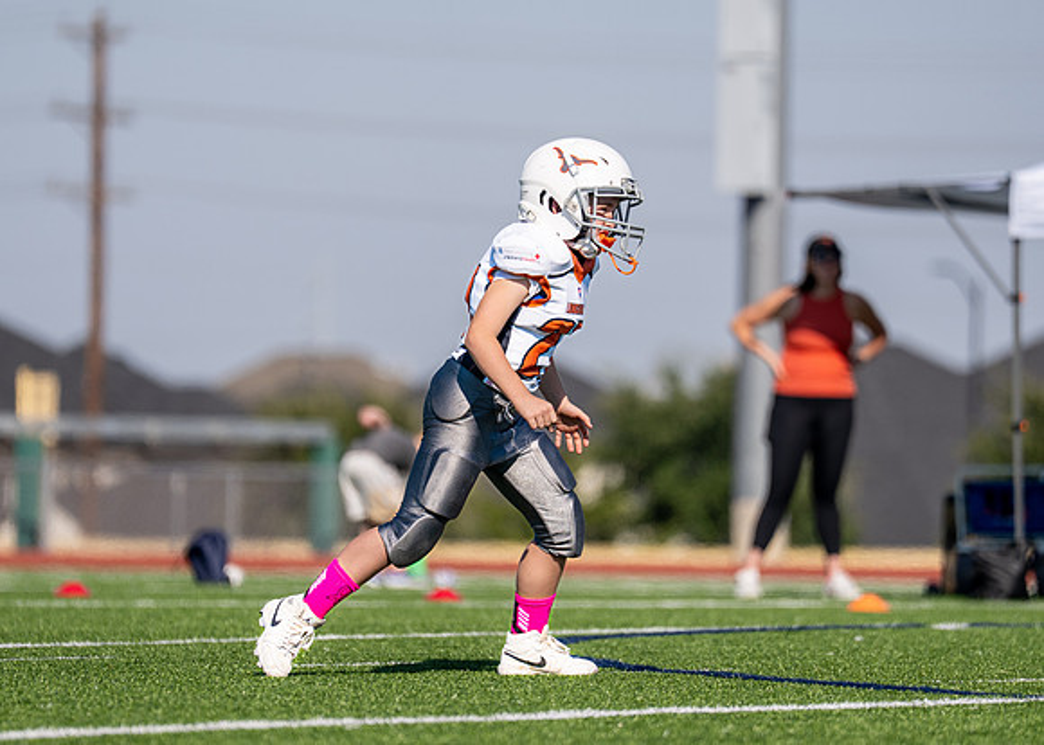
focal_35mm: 334
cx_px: 459
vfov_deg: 4.3
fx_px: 9907
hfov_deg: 6.0
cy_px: 401
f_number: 2.8
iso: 100
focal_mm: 200
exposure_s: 1/2500
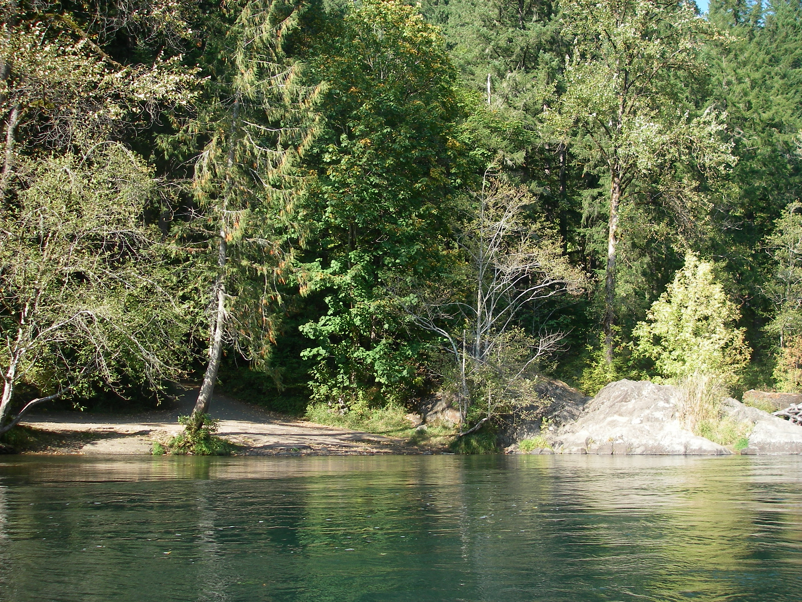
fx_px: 880
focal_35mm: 38
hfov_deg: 49.0
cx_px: 401
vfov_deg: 37.7
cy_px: 301
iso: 64
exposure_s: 1/160
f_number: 3.3
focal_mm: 6.3
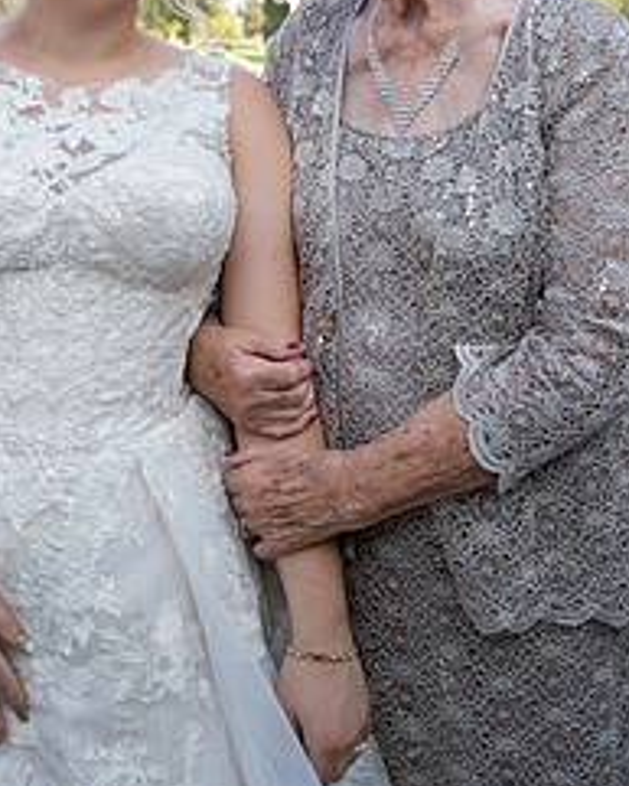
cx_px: 166
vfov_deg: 36.1
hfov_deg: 30.4
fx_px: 1140
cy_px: 108
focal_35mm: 49
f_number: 4.5
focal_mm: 28
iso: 160
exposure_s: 1/80
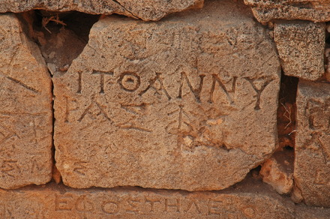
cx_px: 165
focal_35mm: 105
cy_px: 110
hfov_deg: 19.5
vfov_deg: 13.0
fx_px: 961
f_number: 13
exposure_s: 1/50
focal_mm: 70
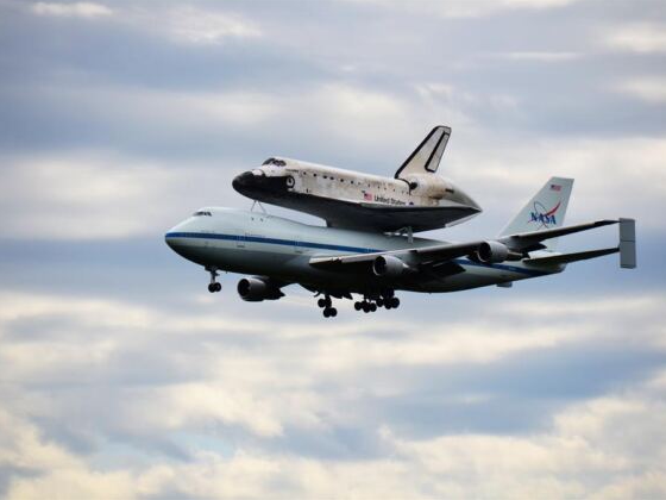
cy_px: 249
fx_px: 6330
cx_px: 357
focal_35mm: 329
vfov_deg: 4.5
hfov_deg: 6.0
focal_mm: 200
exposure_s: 1/2000
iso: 200
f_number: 5.6
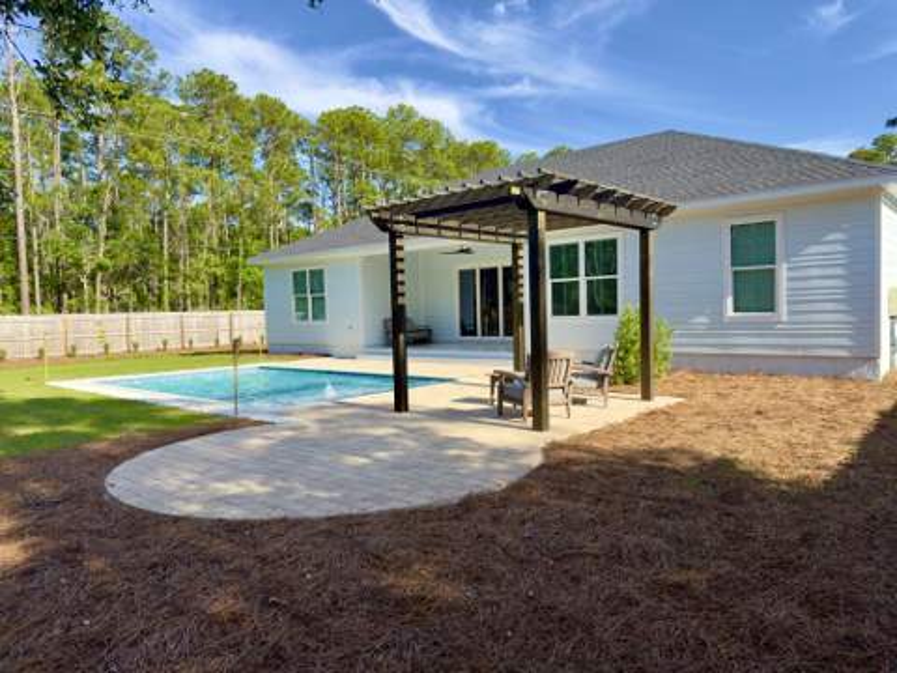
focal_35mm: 24
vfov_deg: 56.8
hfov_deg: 71.6
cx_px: 448
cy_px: 336
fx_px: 622
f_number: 1.78
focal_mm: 6.76
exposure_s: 1/2262
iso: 64
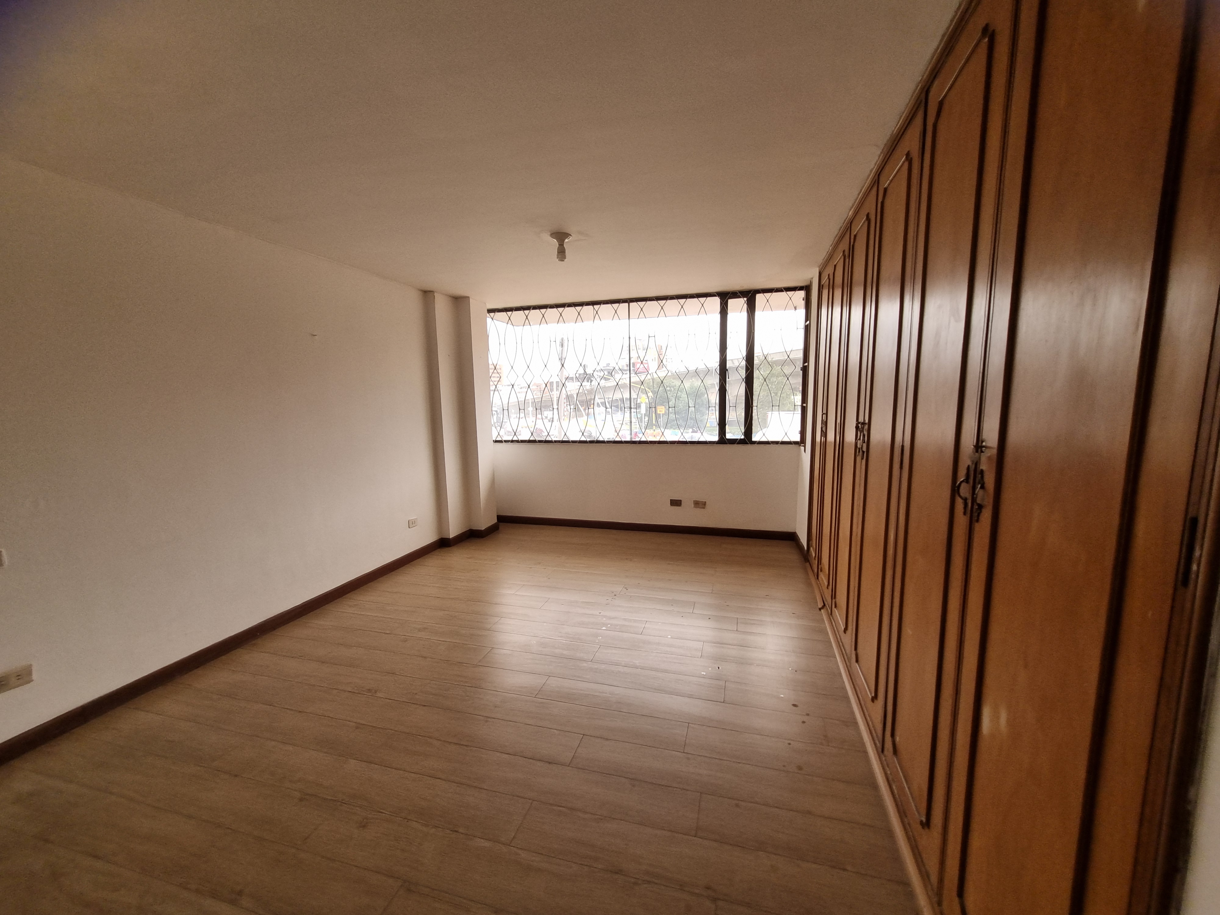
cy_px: 458
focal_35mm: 13
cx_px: 610
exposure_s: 1/60
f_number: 2.2
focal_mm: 1.74
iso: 50
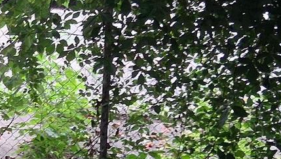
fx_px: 708
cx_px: -80
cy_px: 127
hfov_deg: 20.6
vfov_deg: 12.7
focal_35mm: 95
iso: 320
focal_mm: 3.98
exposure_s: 1/50
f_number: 1.8
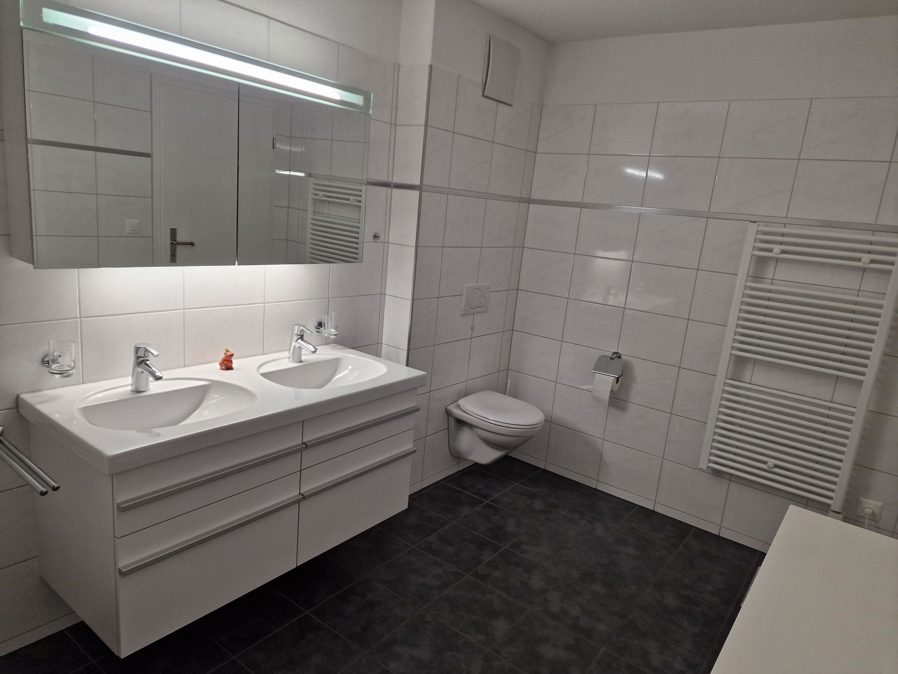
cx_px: 449
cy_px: 337
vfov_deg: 58.9
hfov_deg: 73.9
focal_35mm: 23
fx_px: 597
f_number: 1.8
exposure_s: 1/100
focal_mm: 6.4
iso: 125
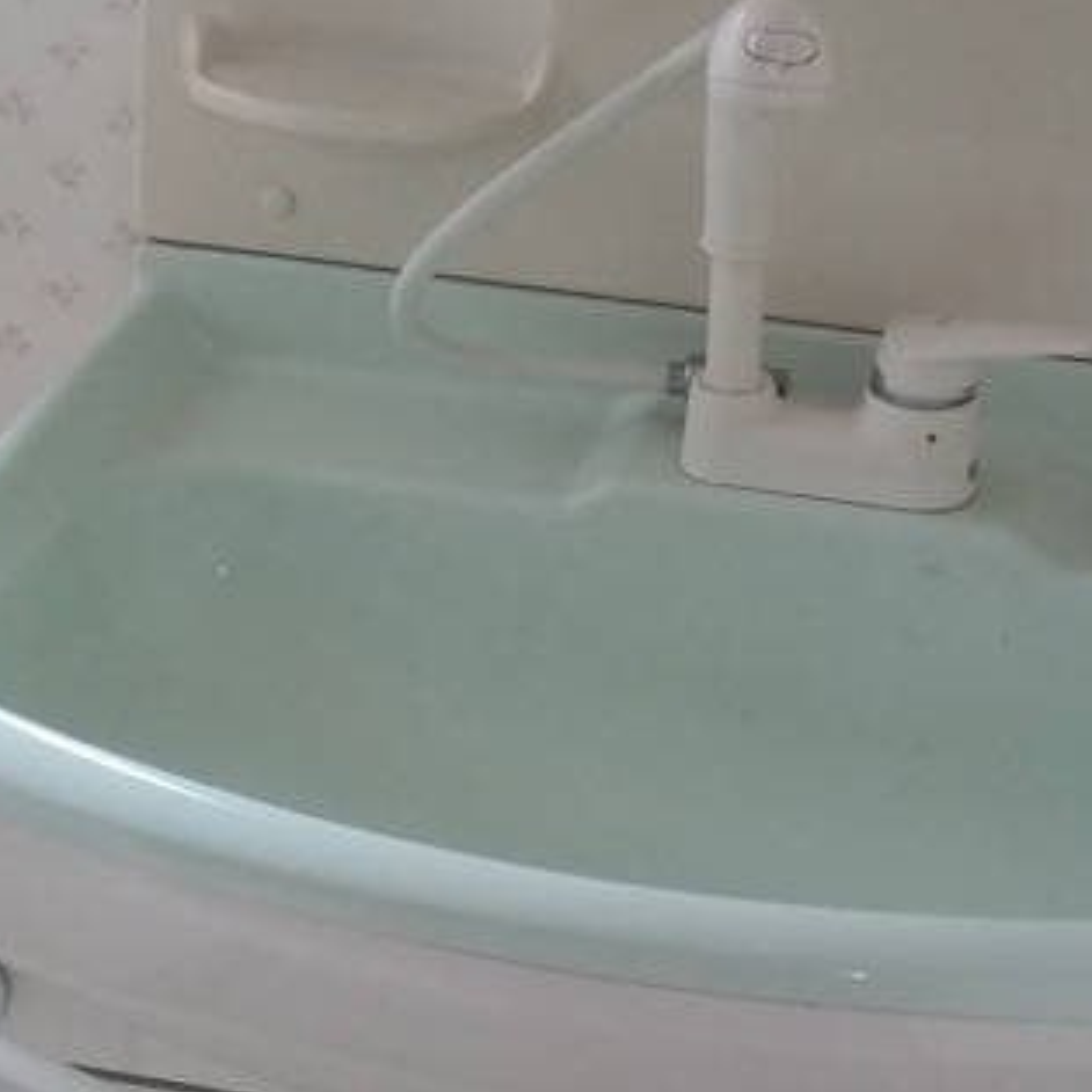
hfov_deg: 14.9
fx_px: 4176
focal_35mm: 117
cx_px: 657
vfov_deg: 14.7
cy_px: 97
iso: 211
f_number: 1.79
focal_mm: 4.8
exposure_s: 1/50
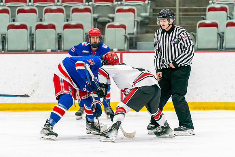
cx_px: 112
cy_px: 106
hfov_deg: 6.4
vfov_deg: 4.3
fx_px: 2101
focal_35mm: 322
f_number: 2.8
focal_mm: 200
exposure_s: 1/1250
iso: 3200
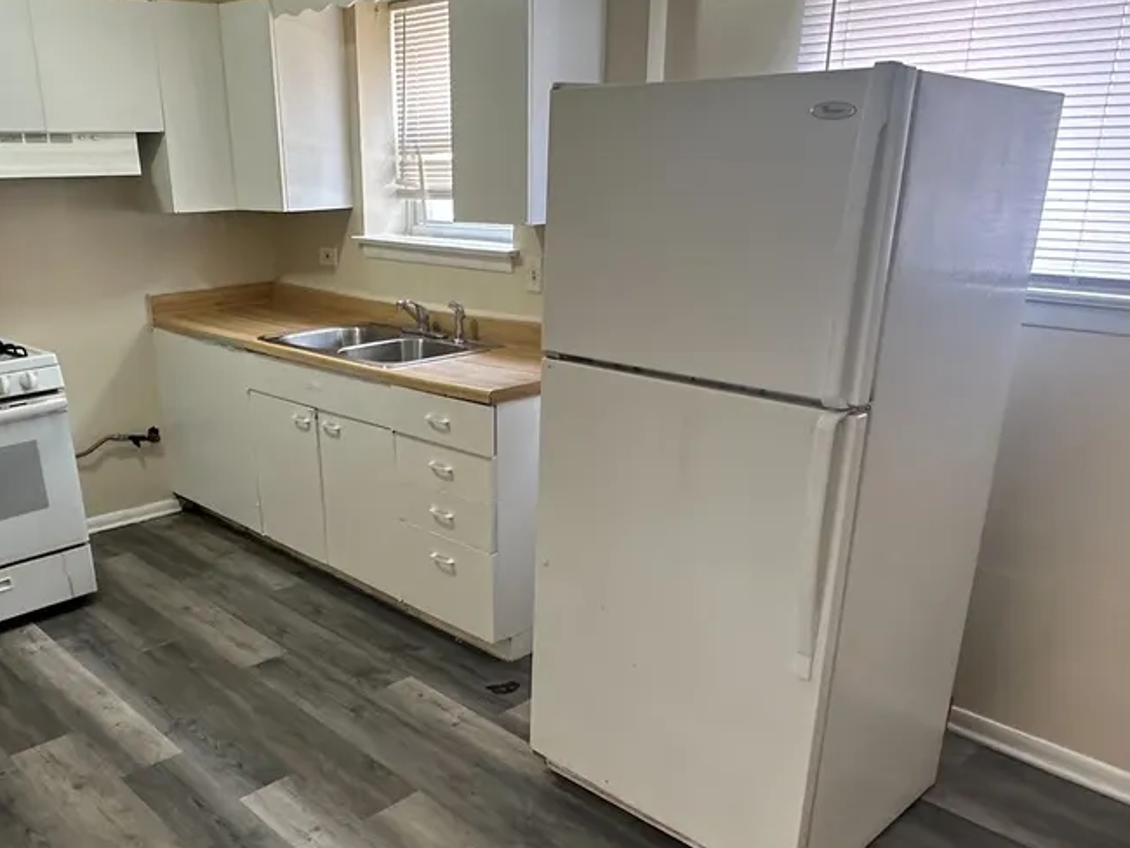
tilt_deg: -19.7
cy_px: 516
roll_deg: +1.2
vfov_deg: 45.2
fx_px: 1012
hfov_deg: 58.0
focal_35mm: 31
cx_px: 471
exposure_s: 1/60
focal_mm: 2.22
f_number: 2.2
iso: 250
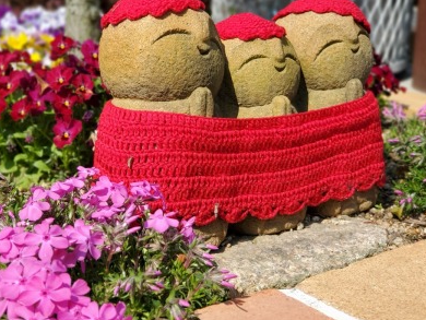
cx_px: 169
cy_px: 153
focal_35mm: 64
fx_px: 788
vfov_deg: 23.0
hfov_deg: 30.2
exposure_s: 1/637
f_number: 2.4
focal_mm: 6
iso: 50
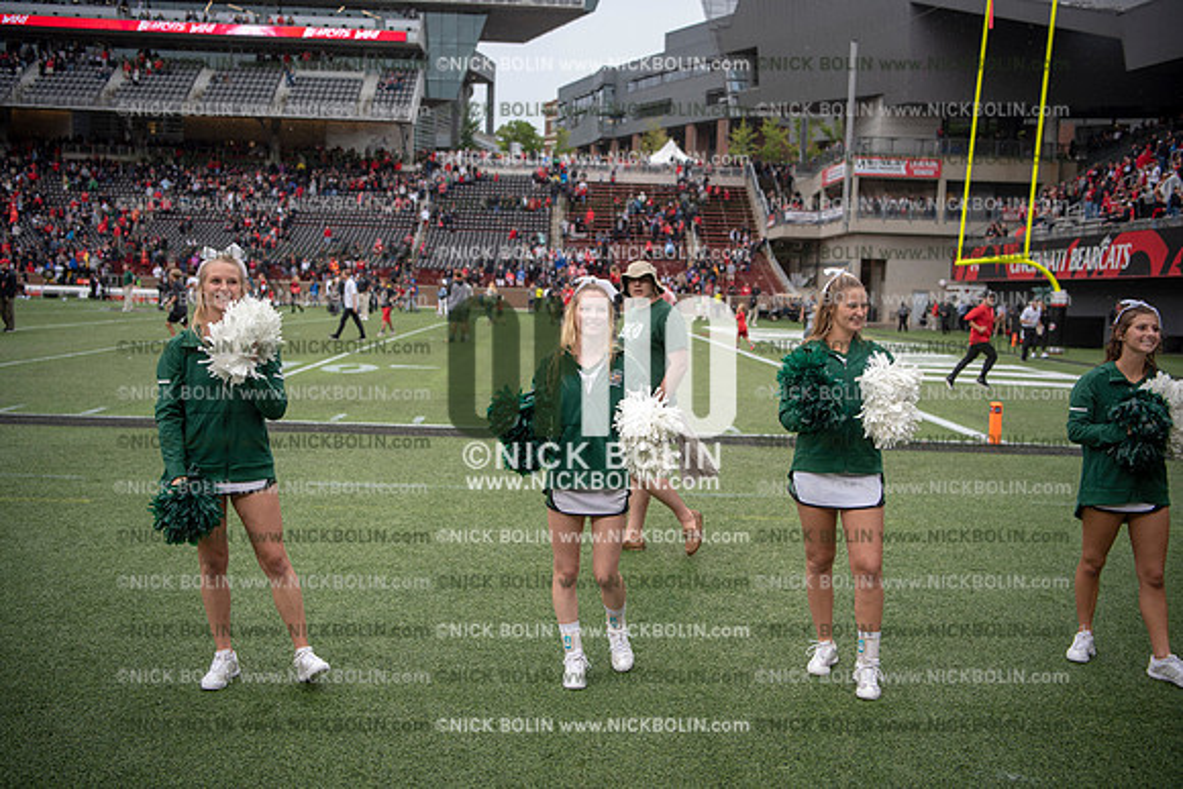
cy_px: 394
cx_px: 592
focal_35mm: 35
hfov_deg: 54.4
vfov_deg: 37.9
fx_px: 1150
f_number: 2.8
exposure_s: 1/1000
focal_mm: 35
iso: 250
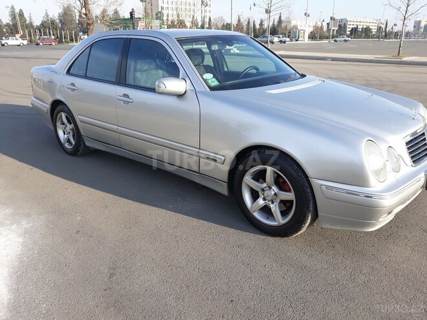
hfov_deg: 65.3
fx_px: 333
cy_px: 160
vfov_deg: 51.4
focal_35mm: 27
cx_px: 214
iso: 40
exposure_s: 1/639
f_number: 1.7
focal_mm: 3.71
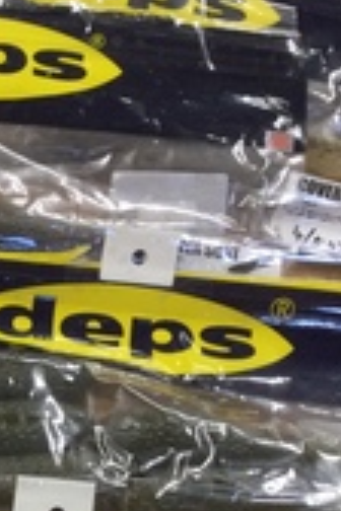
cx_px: -390
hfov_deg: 10.7
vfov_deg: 17.2
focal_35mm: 115
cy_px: 560
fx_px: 1634
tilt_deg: -70.2
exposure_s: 1/30
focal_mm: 3.3
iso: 50
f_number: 2.4
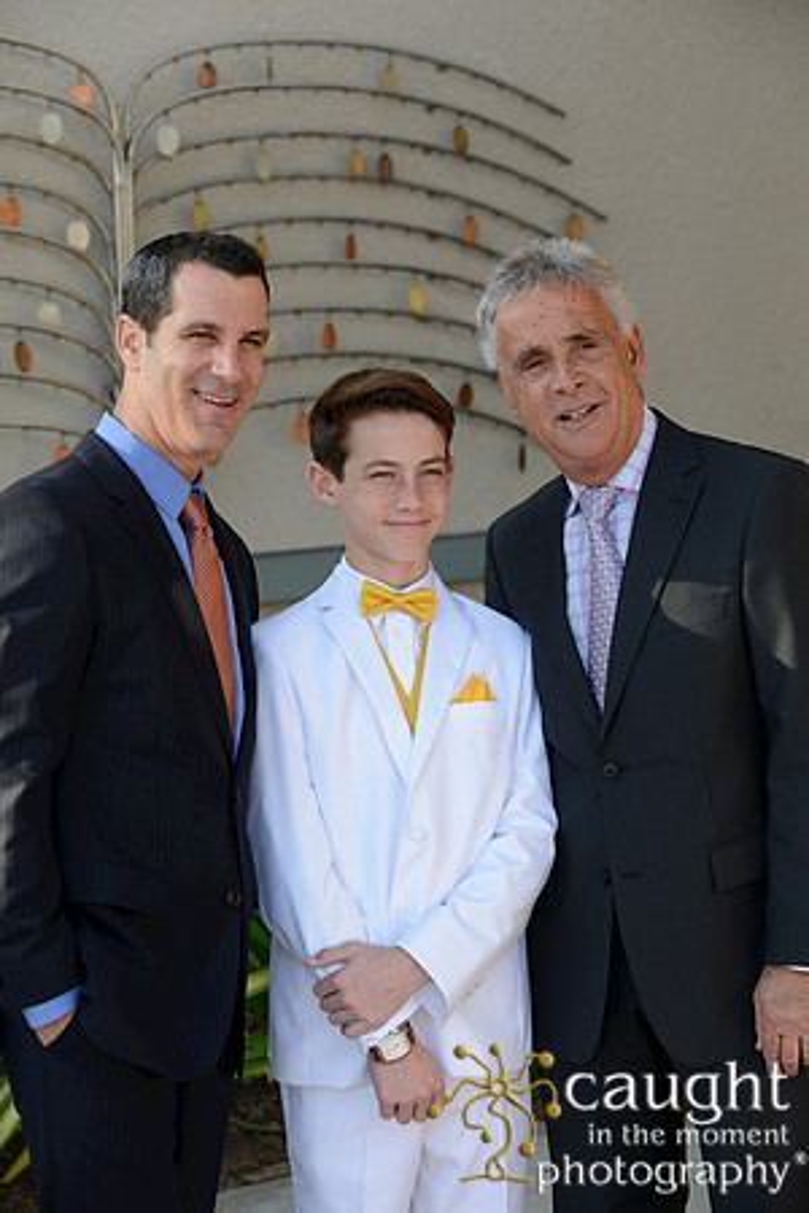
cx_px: 404
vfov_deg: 26.0
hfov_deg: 17.5
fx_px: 2629
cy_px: 606
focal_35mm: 78
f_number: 4
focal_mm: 78
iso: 250
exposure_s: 1/320
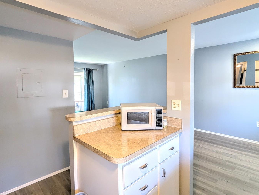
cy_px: 89
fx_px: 142
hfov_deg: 84.5
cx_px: 125
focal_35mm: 19
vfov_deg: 68.7
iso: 170
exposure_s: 1/60
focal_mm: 2.35
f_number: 2.2
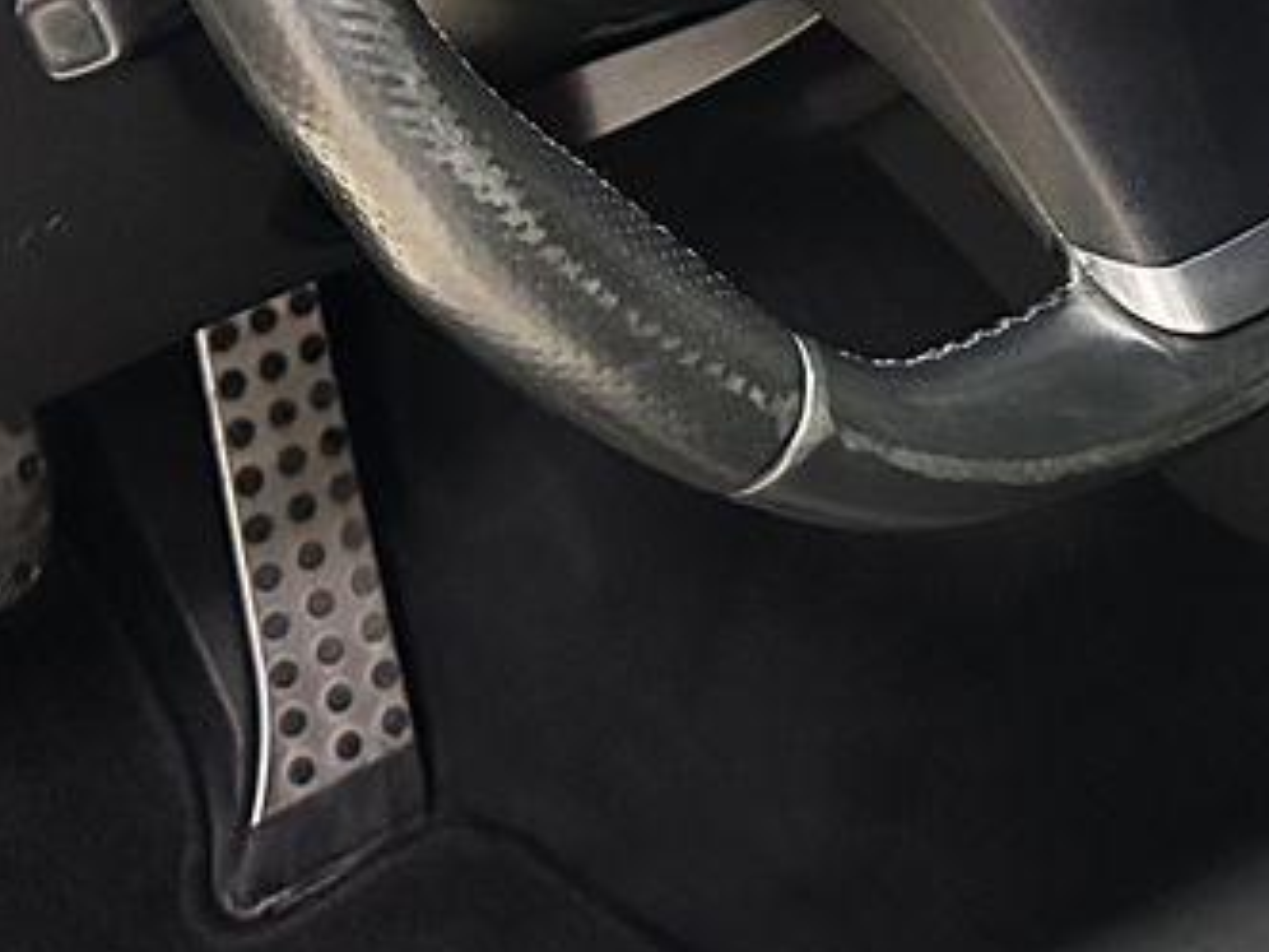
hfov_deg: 18.2
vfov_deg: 13.4
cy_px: -512
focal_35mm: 104
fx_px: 3813
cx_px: 1391
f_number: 1.78
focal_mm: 6.86
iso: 640
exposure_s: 1/50
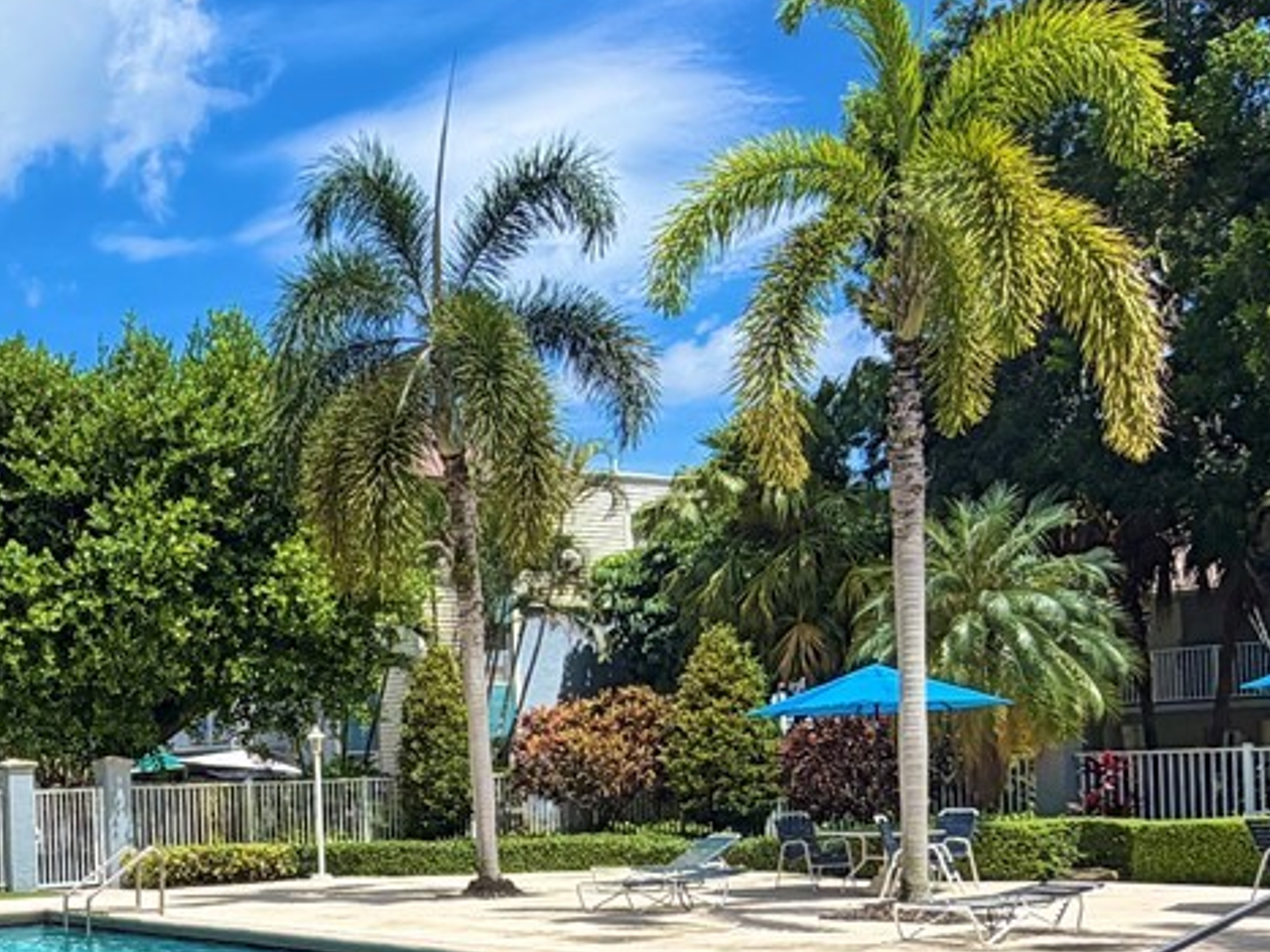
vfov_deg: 29.3
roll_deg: +2.2
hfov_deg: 37.0
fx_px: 1761
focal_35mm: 48
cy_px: 808
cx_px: 120
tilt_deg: +0.1
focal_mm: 2.22
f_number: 2.2
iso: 20
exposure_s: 1/1145
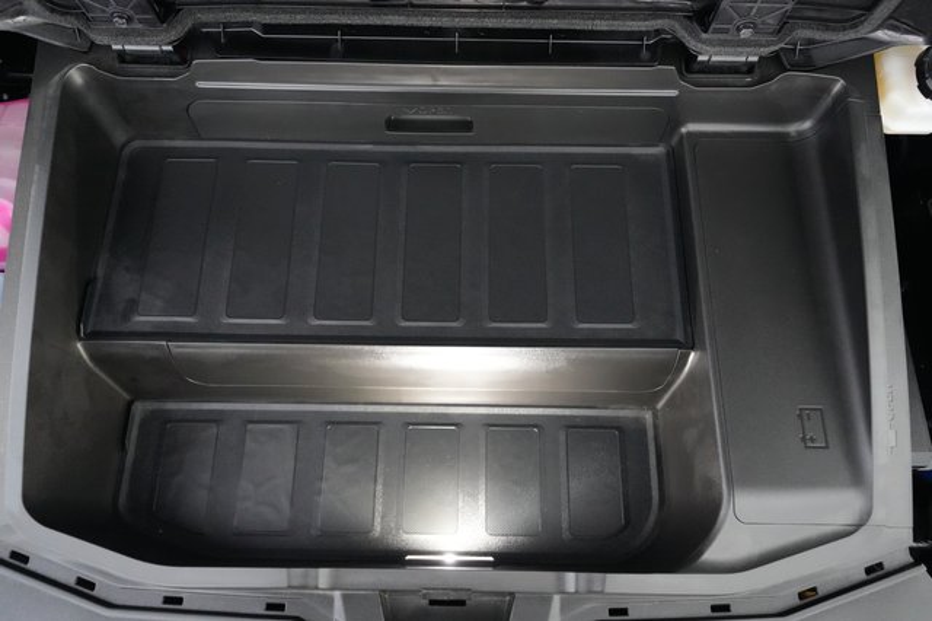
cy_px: 310
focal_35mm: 27
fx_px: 699
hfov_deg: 67.4
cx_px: 466
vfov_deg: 47.9
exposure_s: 1/60
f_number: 2.8
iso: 12800
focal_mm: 27
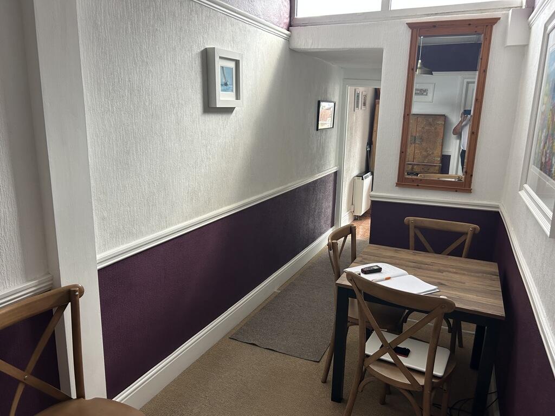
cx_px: 278
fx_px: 417
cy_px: 208
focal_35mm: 26
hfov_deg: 67.3
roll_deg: -0.8
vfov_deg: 53.1
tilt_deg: -14.2
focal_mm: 5.7
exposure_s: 1/121
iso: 125
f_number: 1.5
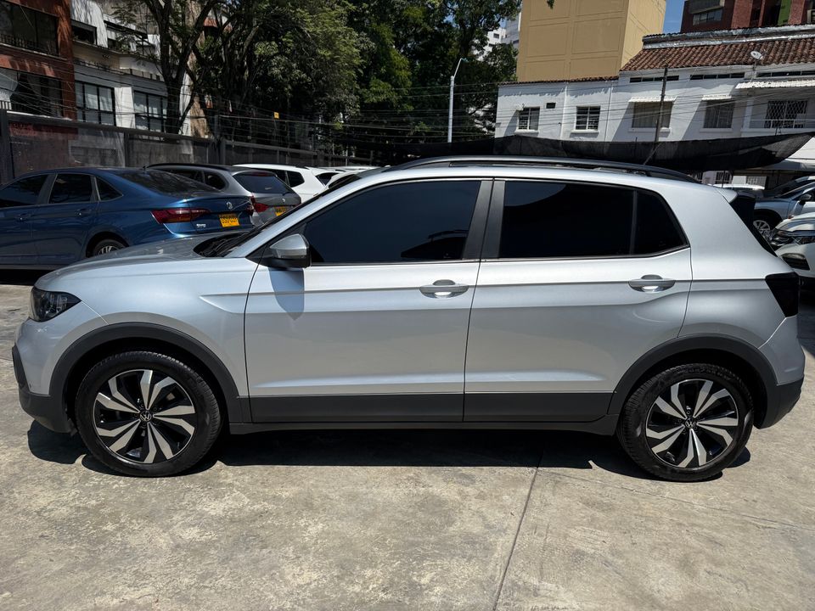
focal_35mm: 24
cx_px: 408
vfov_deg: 56.8
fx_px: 565
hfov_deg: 71.6
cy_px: 306
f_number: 1.78
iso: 100
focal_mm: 6.76
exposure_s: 1/10309
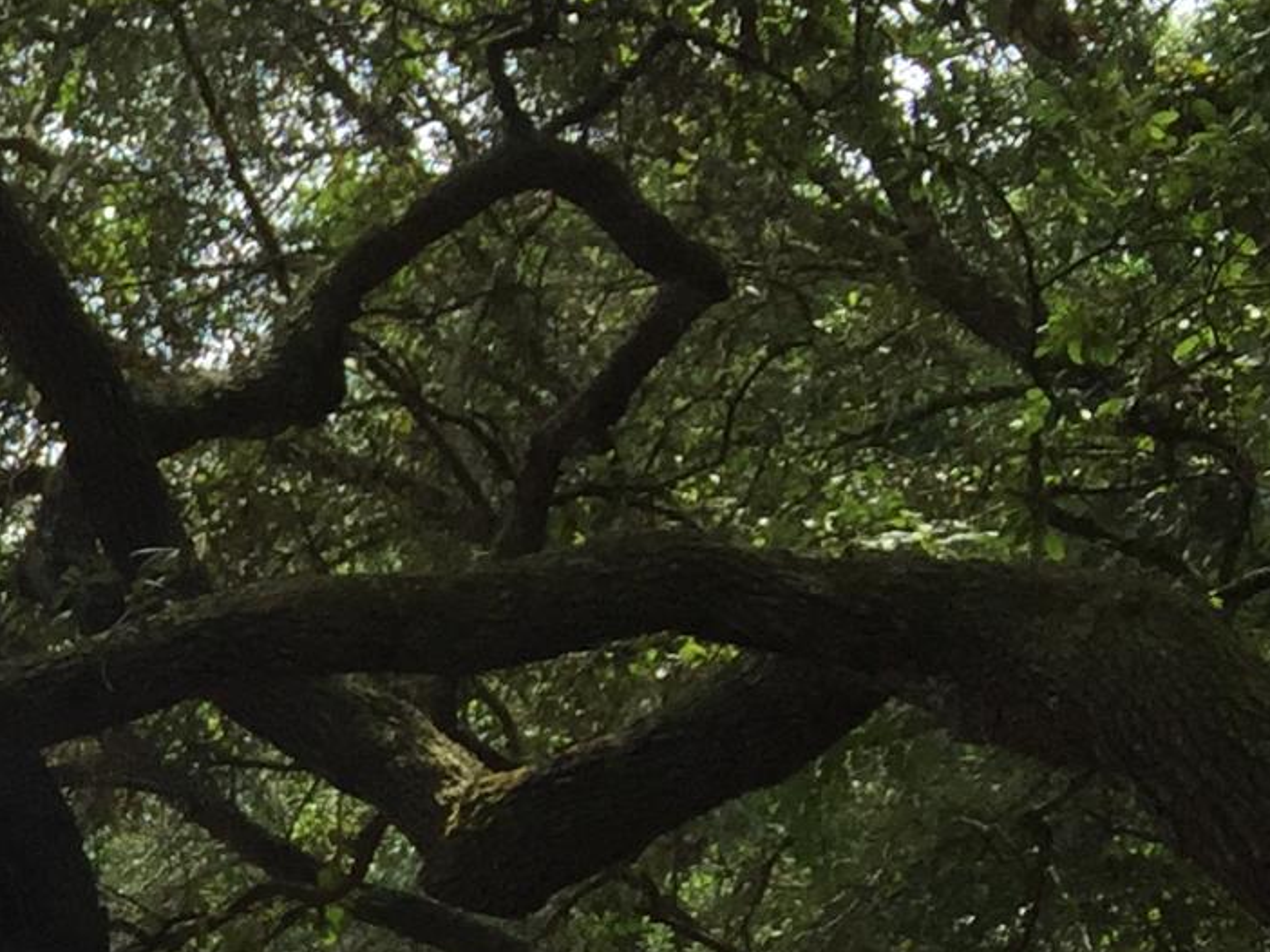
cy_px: 1848
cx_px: -1313
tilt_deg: -0.6
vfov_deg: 11.0
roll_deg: -1.6
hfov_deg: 13.5
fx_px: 4548
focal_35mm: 124
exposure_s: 1/824
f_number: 2.2
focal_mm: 4.15
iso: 32
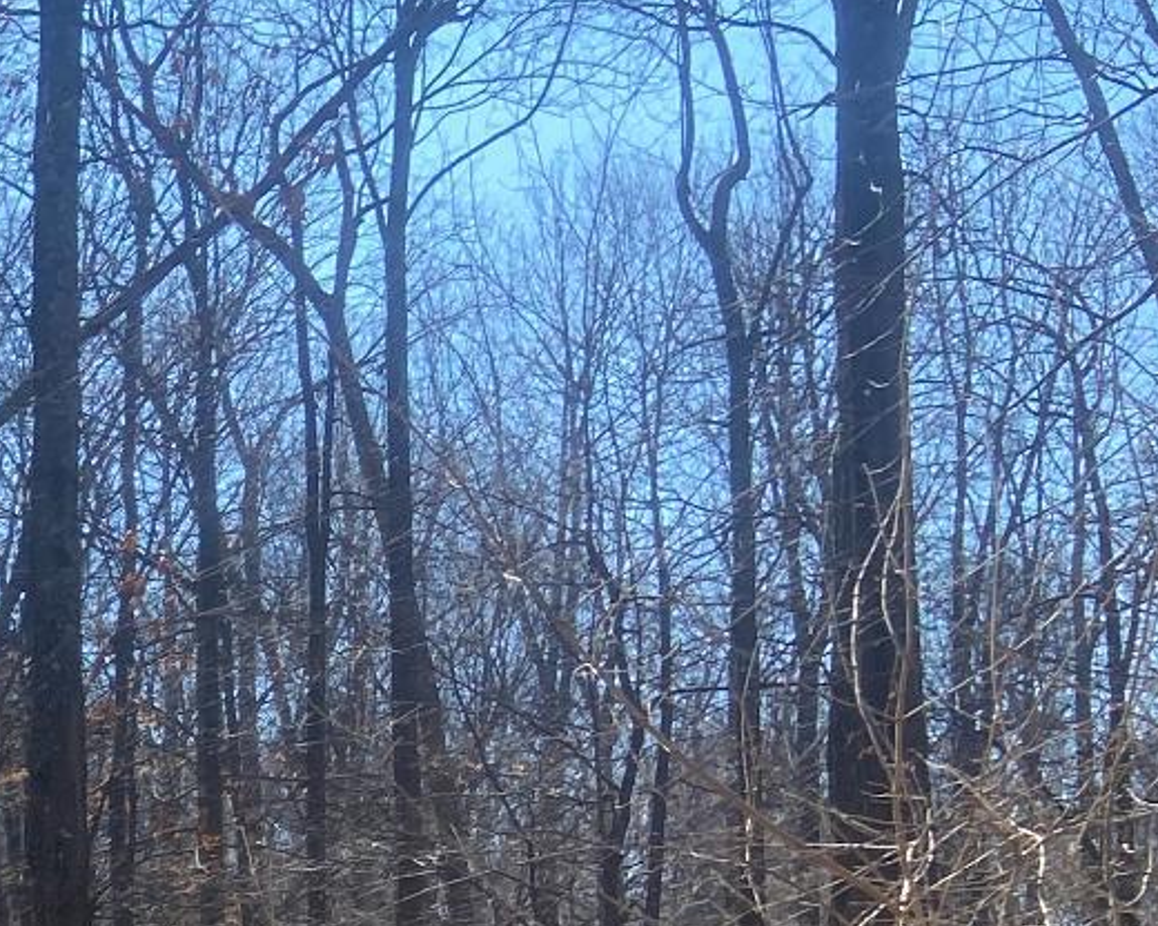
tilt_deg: +0.9
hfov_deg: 16.2
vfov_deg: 14.5
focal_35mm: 100
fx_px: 3427
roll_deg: +1.2
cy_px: 1331
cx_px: -922
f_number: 1.8
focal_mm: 4.25
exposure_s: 1/1232
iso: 32
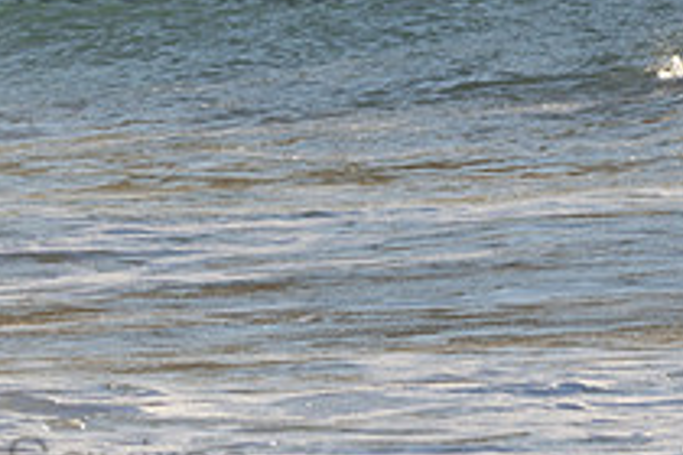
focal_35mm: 1079
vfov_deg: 1.3
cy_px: -73
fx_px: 20469
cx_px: 0
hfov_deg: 1.9
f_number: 5.6
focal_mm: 260
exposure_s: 1/640
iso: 125
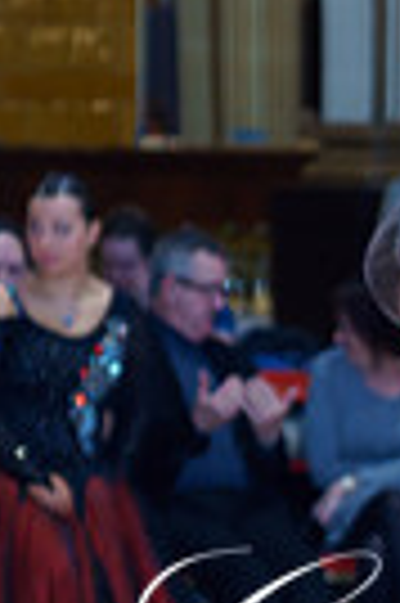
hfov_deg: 3.9
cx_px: 763
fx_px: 5881
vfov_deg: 5.8
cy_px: 752
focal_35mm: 352
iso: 400
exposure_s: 1/60
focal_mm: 70
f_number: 2.8
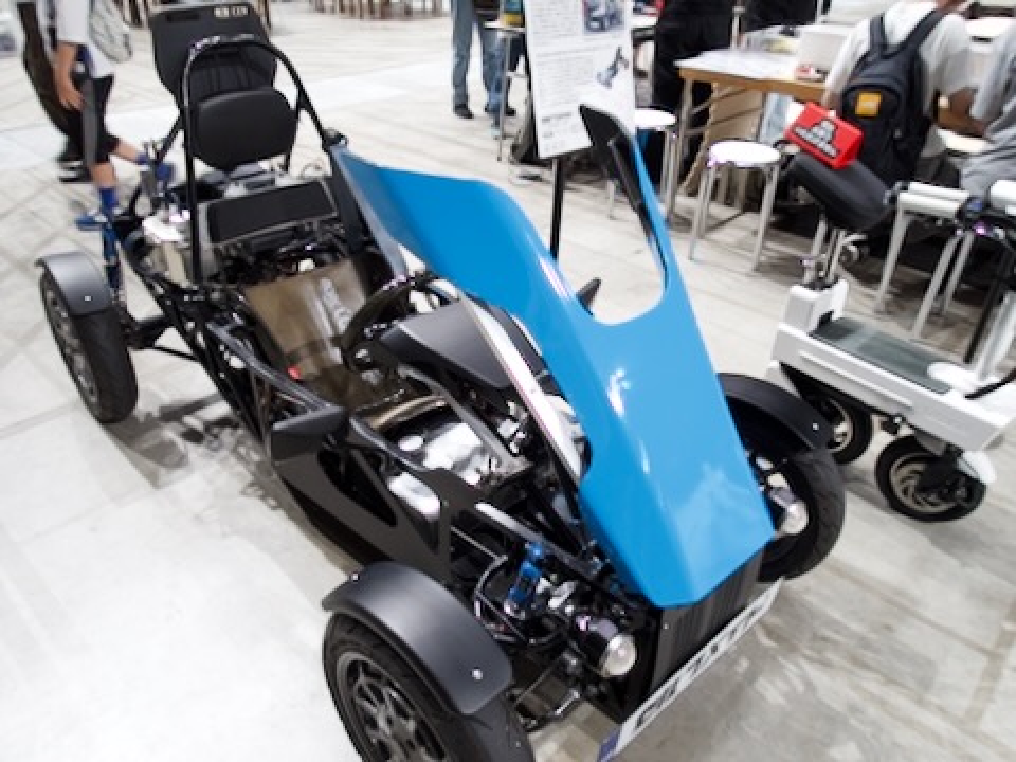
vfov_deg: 54.9
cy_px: 381
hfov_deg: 69.4
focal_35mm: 25
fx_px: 734
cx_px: 508
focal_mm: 4.5
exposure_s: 1/50
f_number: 2
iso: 200
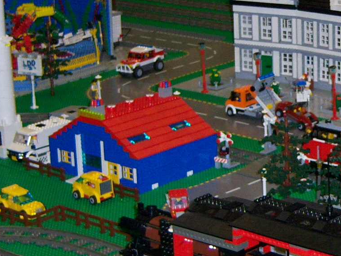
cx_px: 366
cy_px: 127
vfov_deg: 12.2
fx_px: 1192
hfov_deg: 15.9
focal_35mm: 121
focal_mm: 7.5
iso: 160
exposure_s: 1/60
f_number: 2.8
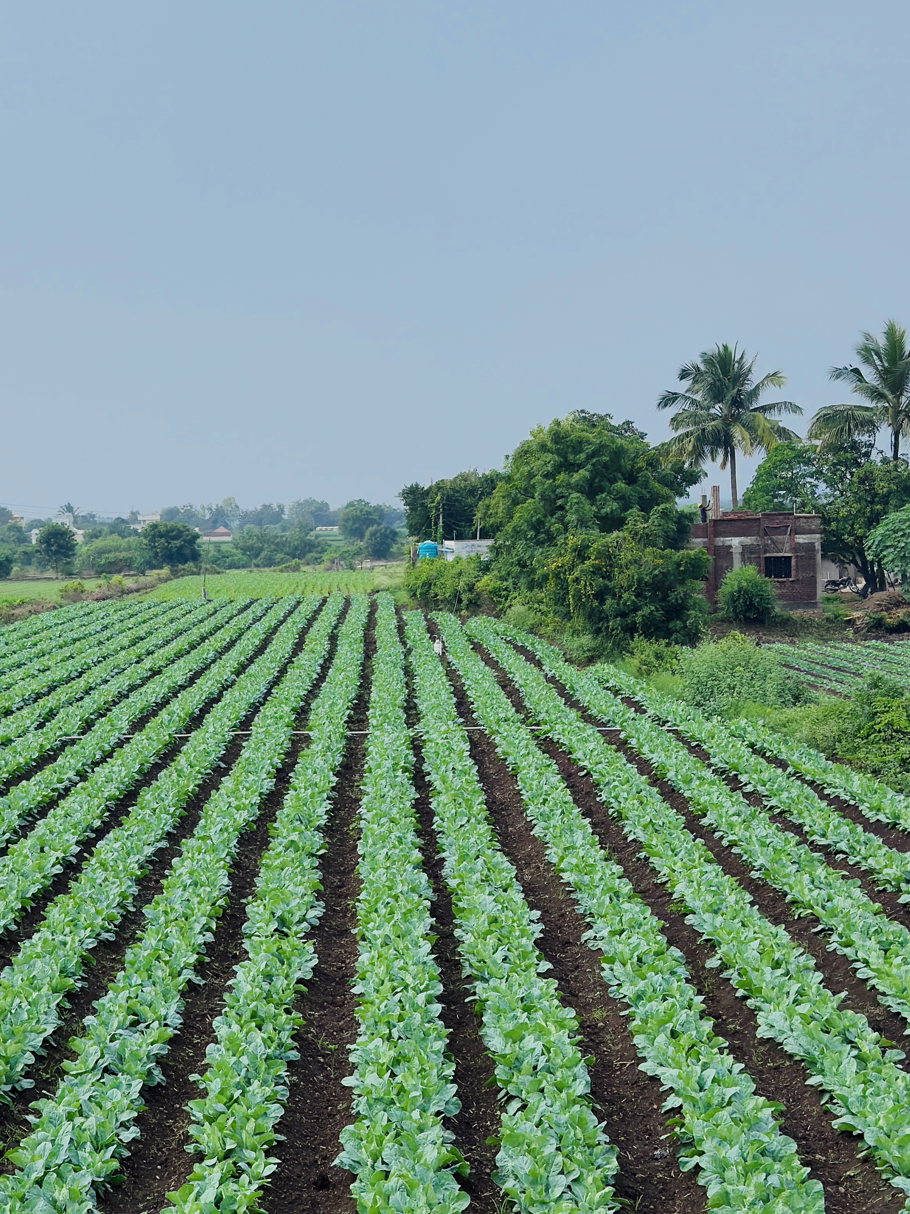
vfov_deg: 30.3
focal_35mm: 64
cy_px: 591
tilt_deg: -2.3
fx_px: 2243
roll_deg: +1.8
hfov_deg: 22.5
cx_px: 134
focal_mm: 6.76
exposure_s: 1/9434
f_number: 1.78
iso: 100
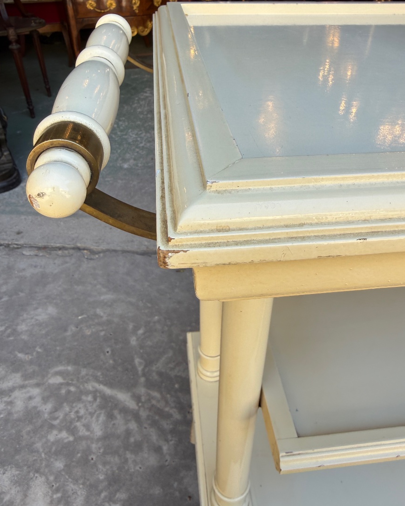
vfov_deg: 66.0
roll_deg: -0.3
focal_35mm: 26
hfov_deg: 54.9
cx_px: 209
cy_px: 239
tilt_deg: -34.8
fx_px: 390
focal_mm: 2.22
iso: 40
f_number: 2.2
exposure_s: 1/266
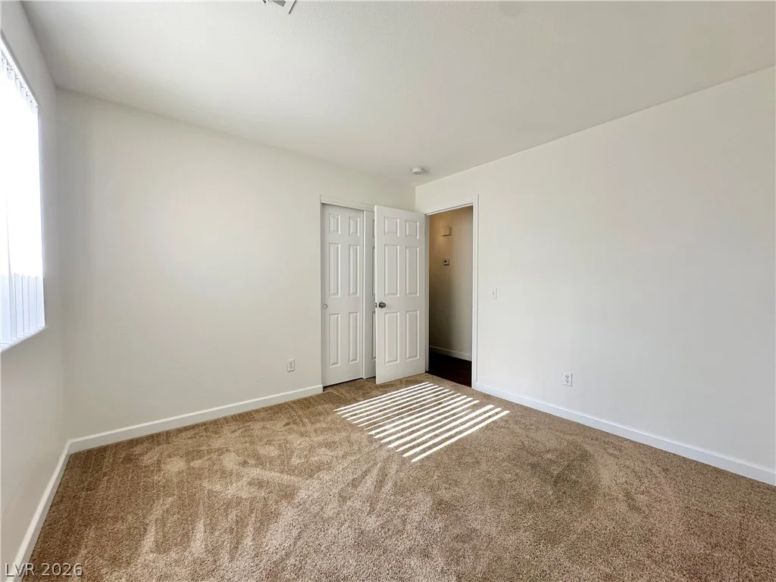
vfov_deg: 85.7
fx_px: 314
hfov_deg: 102.1
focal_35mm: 14
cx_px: 388
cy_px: 291
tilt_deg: -0.8
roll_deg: -0.4
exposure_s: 1/120
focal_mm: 2.22
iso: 64
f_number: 2.2
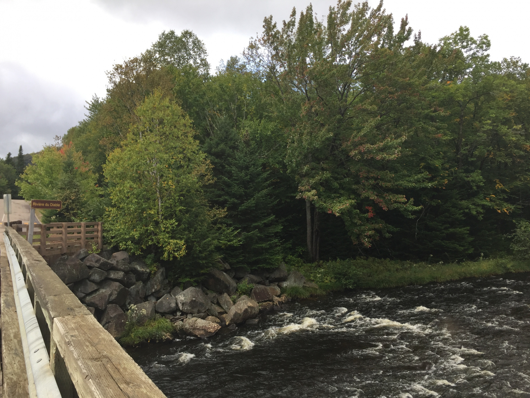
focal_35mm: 29
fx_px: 444
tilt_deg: +1.6
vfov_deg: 48.2
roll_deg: -0.2
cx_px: 265
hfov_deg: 61.7
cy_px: 199
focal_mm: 4.15
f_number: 2.2
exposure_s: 1/549
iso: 32
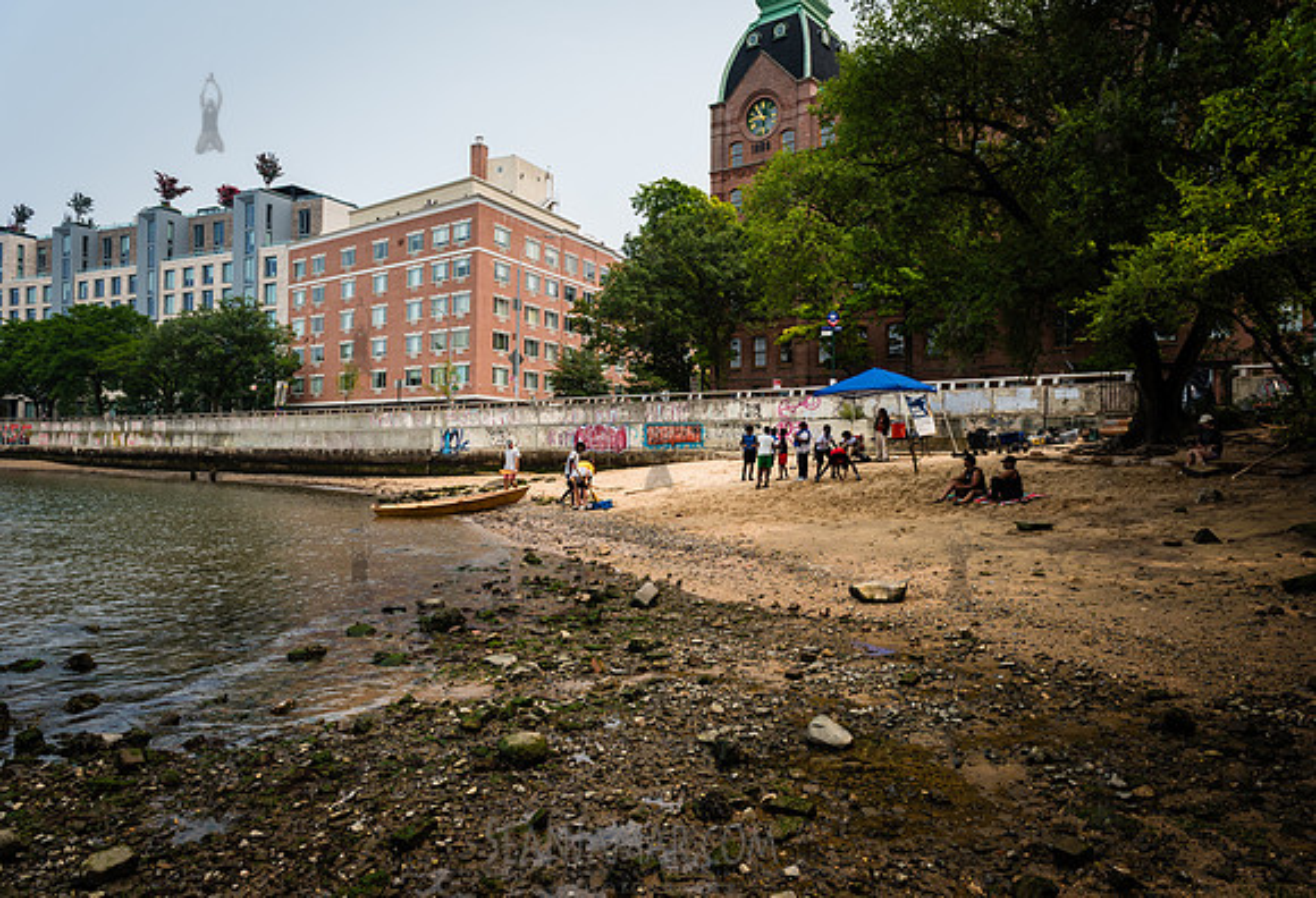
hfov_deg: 72.1
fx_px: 904
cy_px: 449
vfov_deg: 52.9
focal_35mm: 25
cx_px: 673
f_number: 4
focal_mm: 24
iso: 200
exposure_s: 1/1250
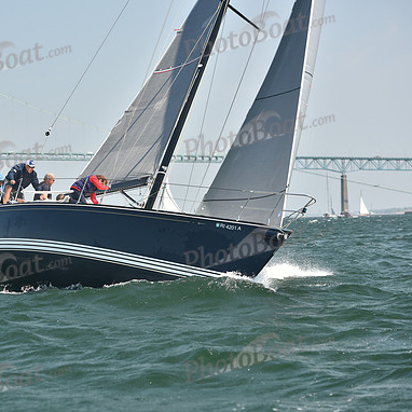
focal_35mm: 129
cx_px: 128
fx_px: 1737
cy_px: 204
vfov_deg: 13.5
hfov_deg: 13.5
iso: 250
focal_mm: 100
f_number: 4
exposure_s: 1/640
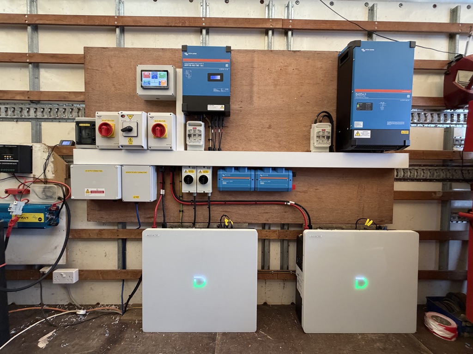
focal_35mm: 14
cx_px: 236
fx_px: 191
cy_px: 177
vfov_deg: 85.7
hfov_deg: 102.1
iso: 320
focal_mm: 2.22
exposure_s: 1/88
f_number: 2.2
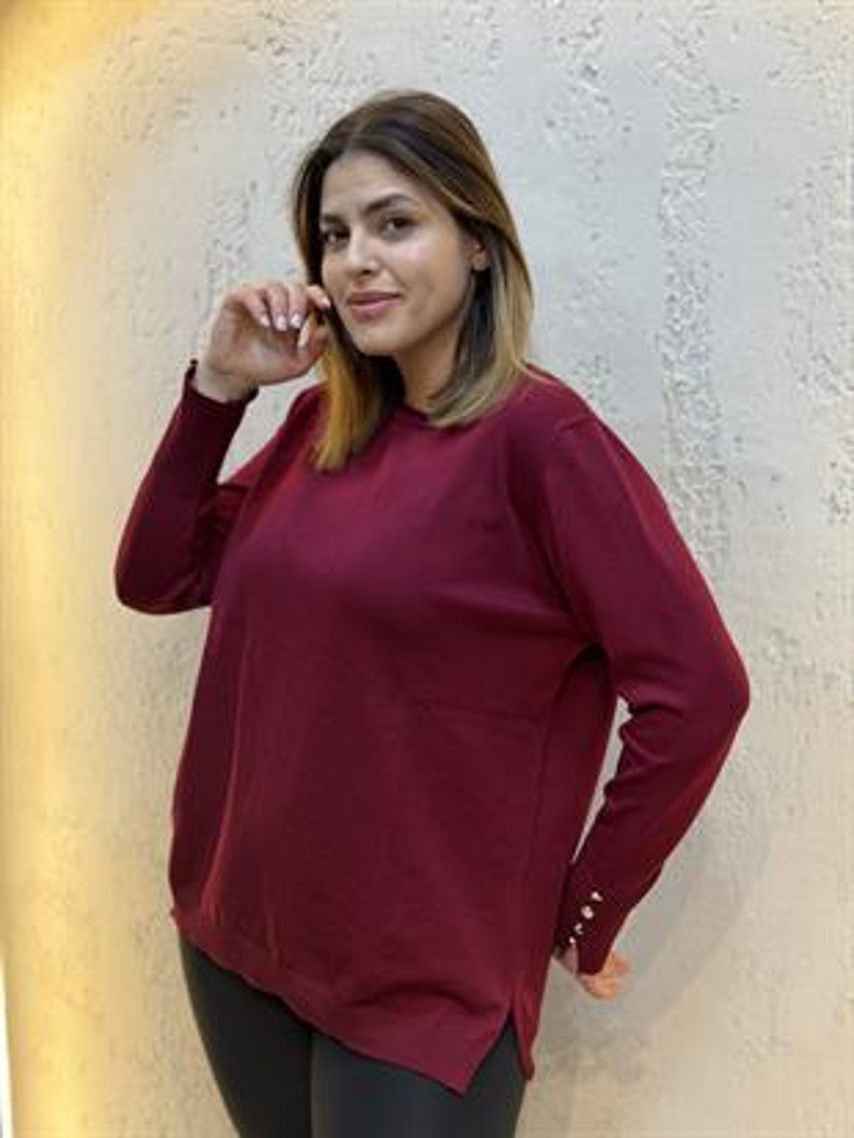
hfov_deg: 30.3
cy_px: 569
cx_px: 427
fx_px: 1578
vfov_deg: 39.6
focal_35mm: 48
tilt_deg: -9.4
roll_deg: +1.3
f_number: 1.78
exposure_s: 1/100
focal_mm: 6.76
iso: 100
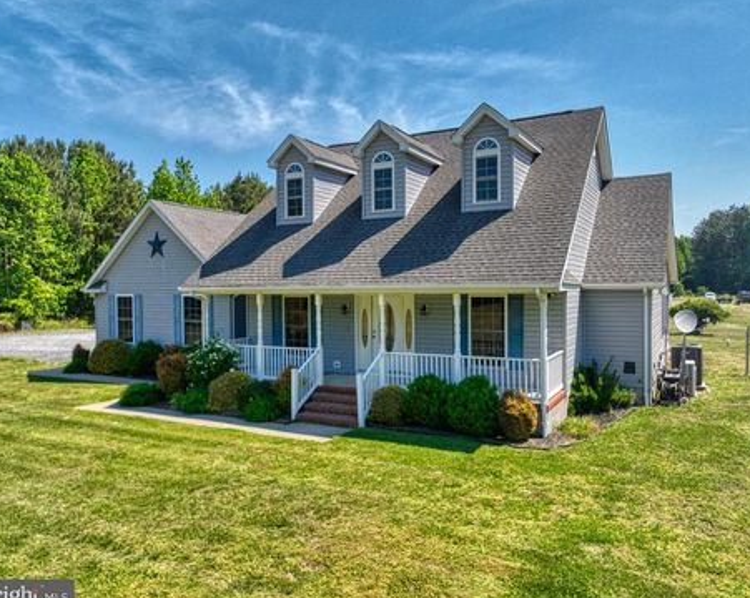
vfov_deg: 54.9
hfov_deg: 66.1
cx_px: 389
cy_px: 301
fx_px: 577
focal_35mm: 26
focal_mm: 12.29
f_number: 2.8
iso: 100
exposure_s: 1/120
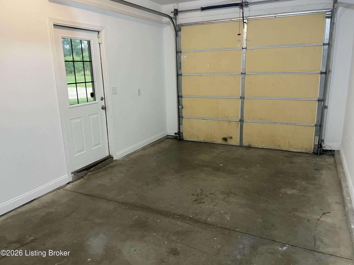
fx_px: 266
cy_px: 132
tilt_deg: -14.5
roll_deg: +0.5
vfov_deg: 53.1
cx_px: 177
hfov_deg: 67.3
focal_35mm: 26
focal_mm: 4.2
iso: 400
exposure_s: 1/60
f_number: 1.6
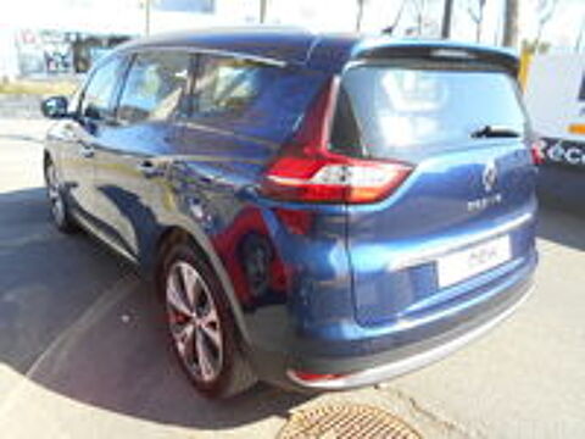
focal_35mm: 26
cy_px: 220
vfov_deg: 53.1
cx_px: 292
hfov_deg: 67.3
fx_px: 439
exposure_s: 1/250
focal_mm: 4.6
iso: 140
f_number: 3.2
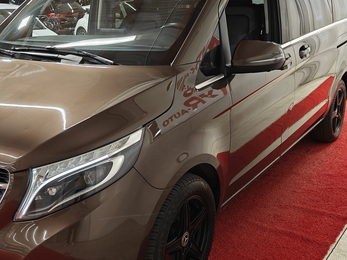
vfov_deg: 31.5
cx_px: 120
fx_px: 461
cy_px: 137
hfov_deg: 40.8
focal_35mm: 46
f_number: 1.8
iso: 100
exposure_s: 1/51
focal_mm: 5.59
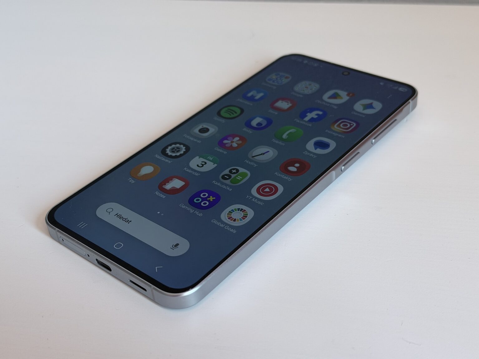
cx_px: 240
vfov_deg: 30.3
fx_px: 664
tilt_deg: -36.2
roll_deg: +3.9
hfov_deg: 39.7
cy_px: 180
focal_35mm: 48
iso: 64
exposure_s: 1/121
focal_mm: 6.76
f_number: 1.78
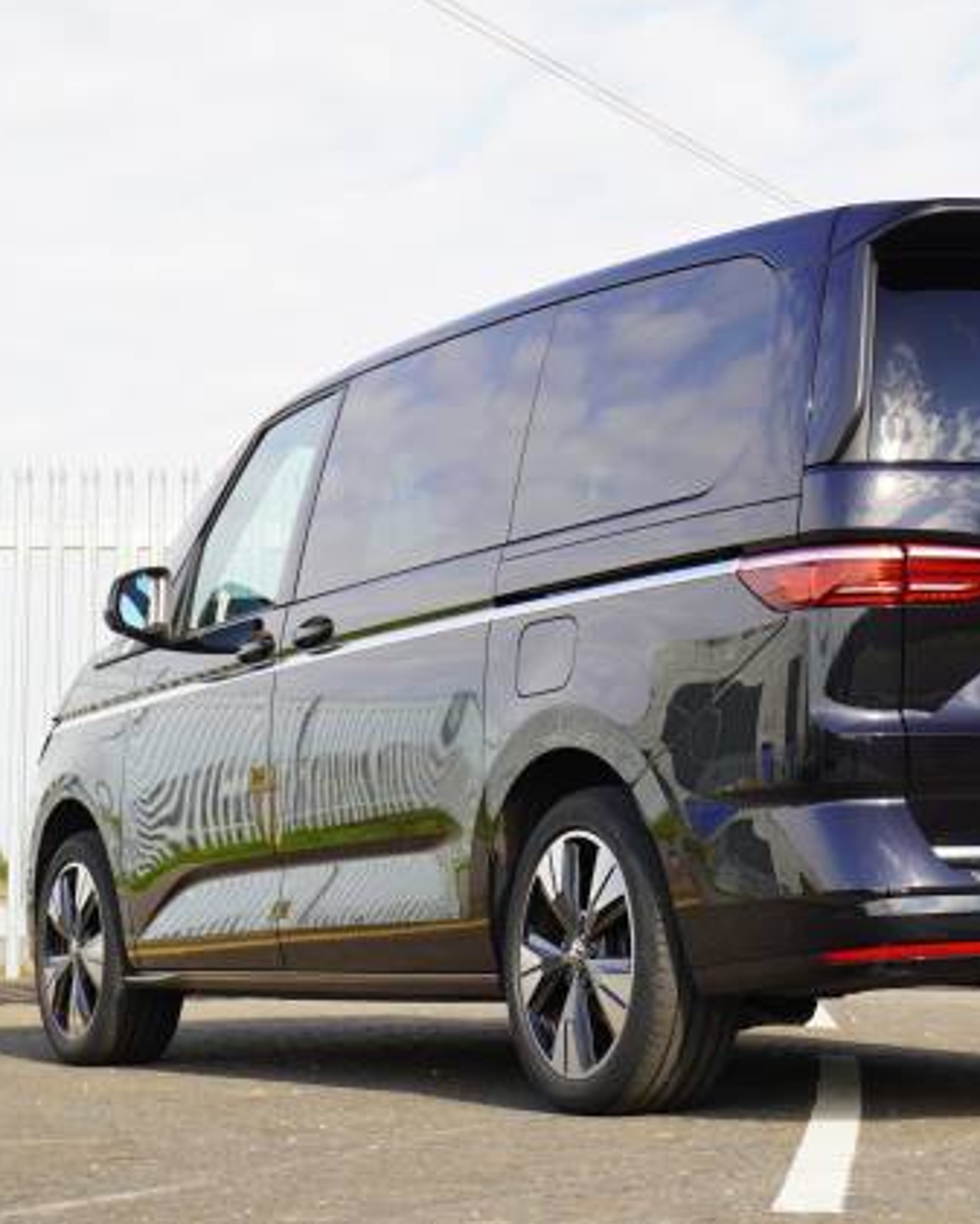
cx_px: 762
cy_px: 608
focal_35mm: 88
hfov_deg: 17.4
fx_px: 3179
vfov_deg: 21.8
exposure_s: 1/90
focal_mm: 41
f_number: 5.6
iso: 100
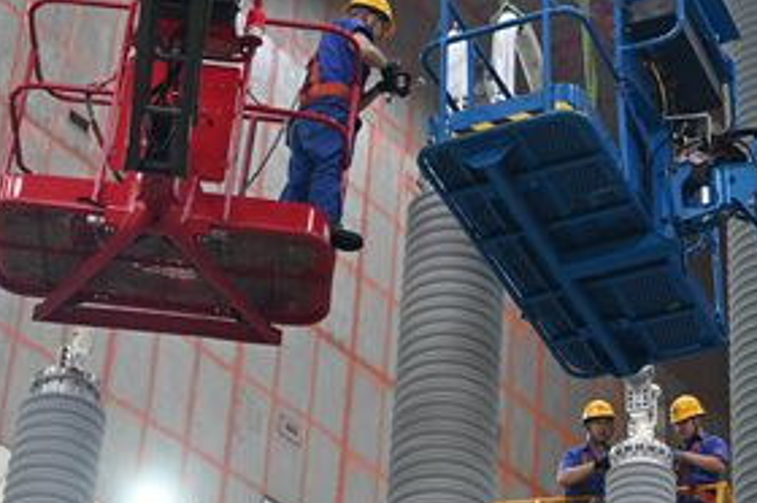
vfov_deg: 12.8
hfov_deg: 18.9
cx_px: 646
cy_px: 299
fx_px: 2247
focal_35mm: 107
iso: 5000
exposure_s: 1/60
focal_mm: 50
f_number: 4
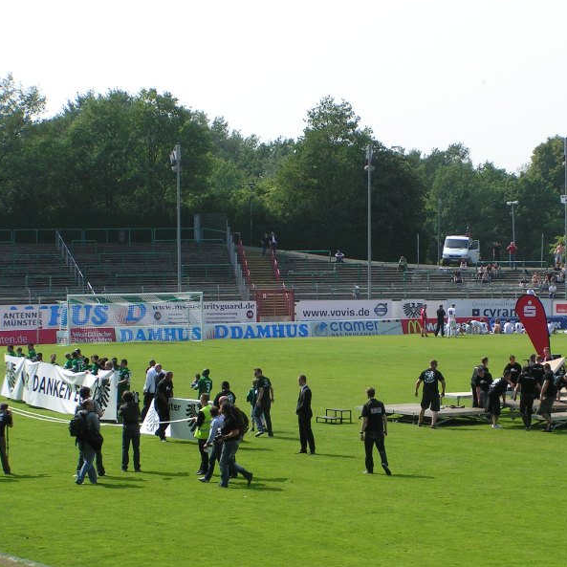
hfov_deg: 14.8
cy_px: 281
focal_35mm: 118
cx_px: 342
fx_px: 2187
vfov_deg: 14.8
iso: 50
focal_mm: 15.2
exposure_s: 1/400
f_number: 6.3
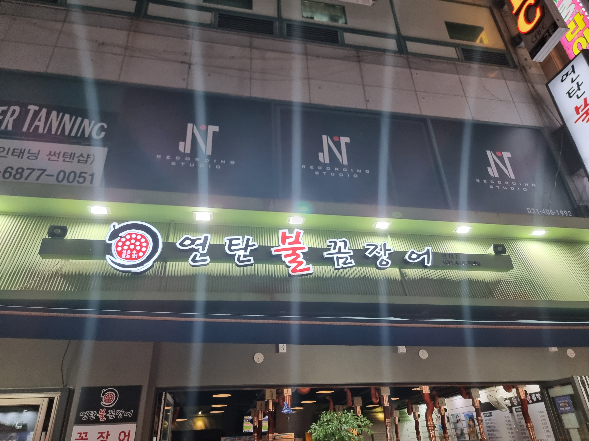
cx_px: 294
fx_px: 408
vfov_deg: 56.8
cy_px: 220
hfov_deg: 71.6
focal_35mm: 24
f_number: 1.8
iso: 200
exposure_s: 1/120
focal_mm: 6.7
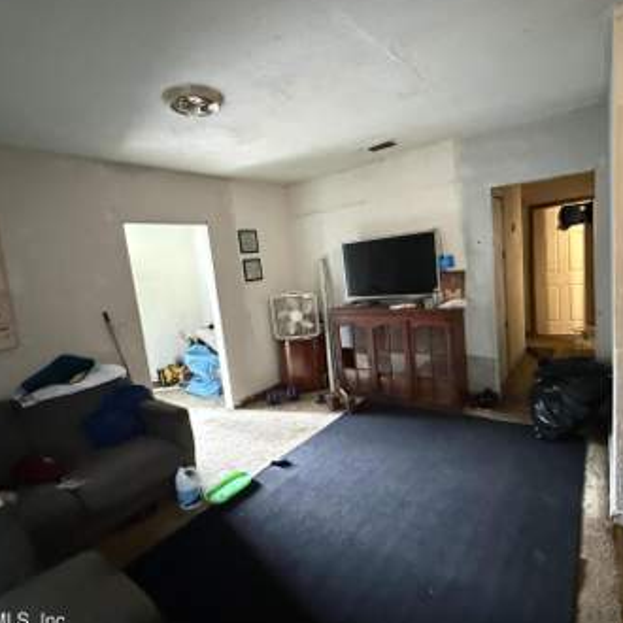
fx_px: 367
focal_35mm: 18
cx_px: 342
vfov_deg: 80.7
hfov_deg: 80.5
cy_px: 312
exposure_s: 1/60
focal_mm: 2.22
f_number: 2.2
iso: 1250
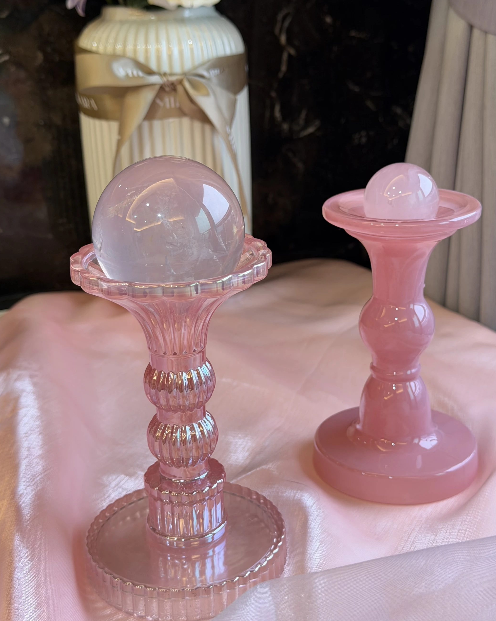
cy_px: 310
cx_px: 250
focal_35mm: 51
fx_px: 936
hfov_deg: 29.7
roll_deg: +1.7
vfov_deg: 36.7
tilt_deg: -19.0
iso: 80
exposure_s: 1/60
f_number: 1.78
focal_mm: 6.76
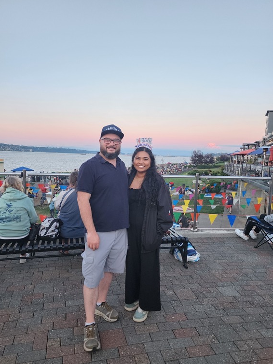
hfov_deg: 56.8
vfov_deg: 71.6
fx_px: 252
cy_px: 188
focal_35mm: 24
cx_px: 134
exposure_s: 1/180
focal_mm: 6.4
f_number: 1.8
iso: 200
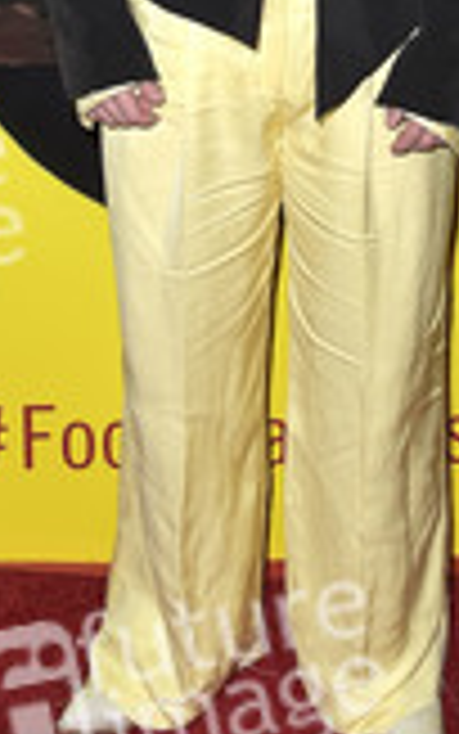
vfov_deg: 21.2
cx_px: 286
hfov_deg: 13.8
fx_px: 1900
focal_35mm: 95
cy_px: 14
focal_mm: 38
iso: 250
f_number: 6.3
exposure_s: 1/250
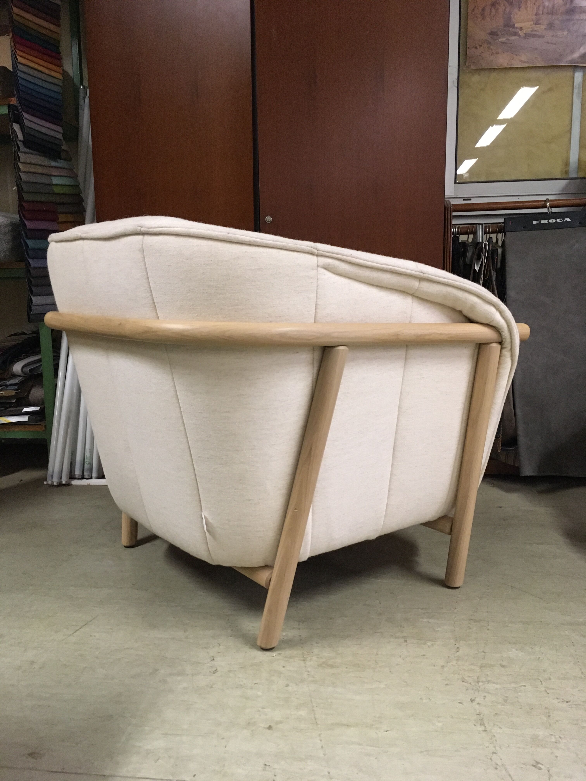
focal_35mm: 29
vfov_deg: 61.7
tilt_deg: -10.8
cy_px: 390
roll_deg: +1.3
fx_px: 655
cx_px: 293
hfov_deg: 48.2
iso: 200
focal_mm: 4.15
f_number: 2.2
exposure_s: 1/25
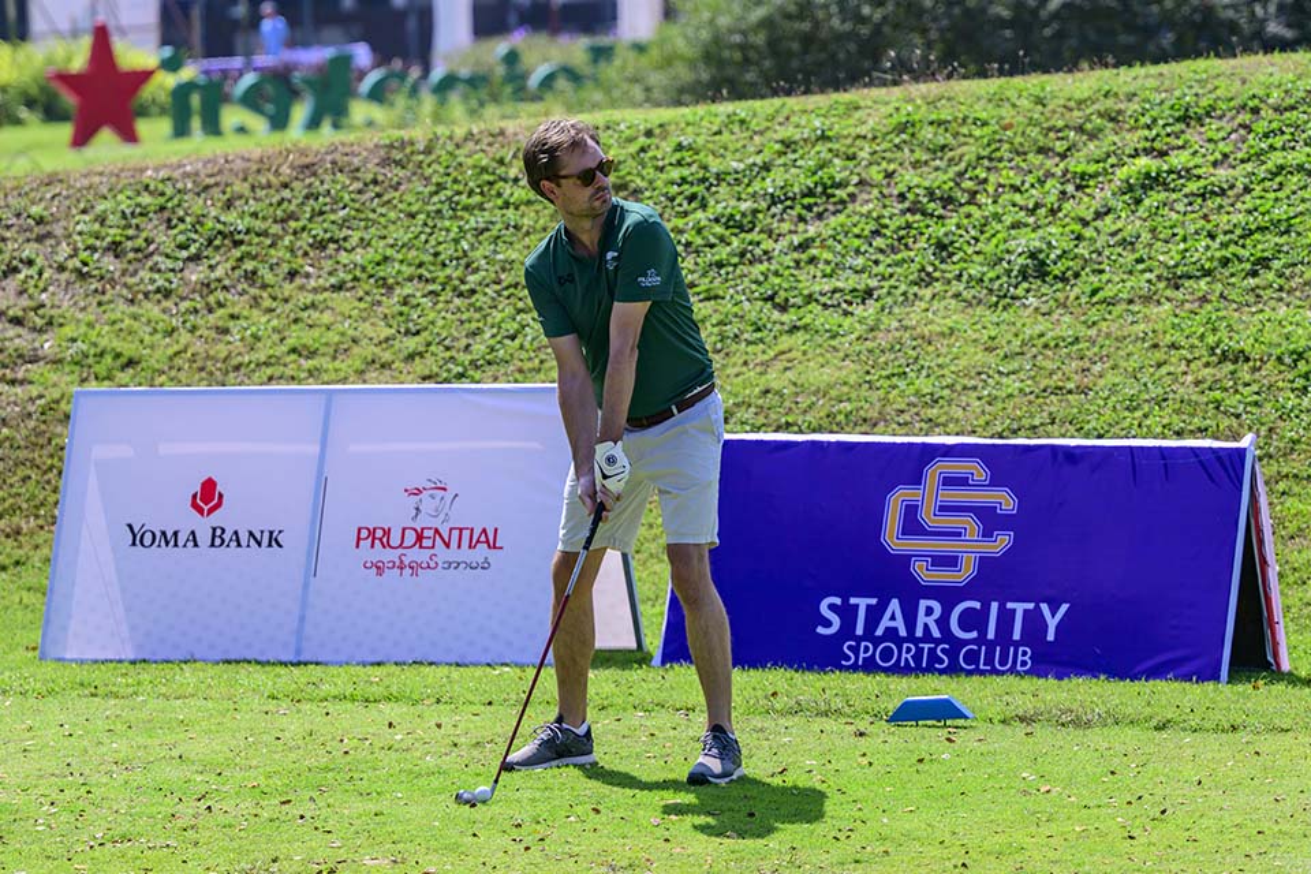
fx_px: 4188
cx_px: 656
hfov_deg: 17.8
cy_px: 437
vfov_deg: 11.9
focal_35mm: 115
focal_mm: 115
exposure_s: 1/6400
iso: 320
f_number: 2.8
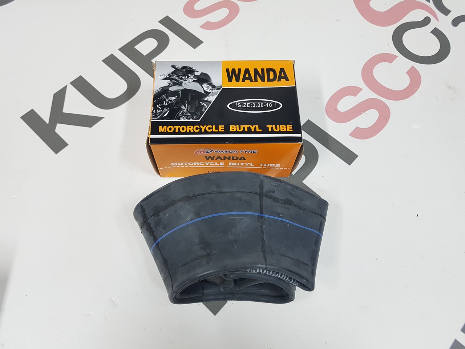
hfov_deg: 67.3
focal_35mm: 26
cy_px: 174
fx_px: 349
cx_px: 232
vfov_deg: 53.1
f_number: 1.7
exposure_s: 1/33
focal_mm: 4.2
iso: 160
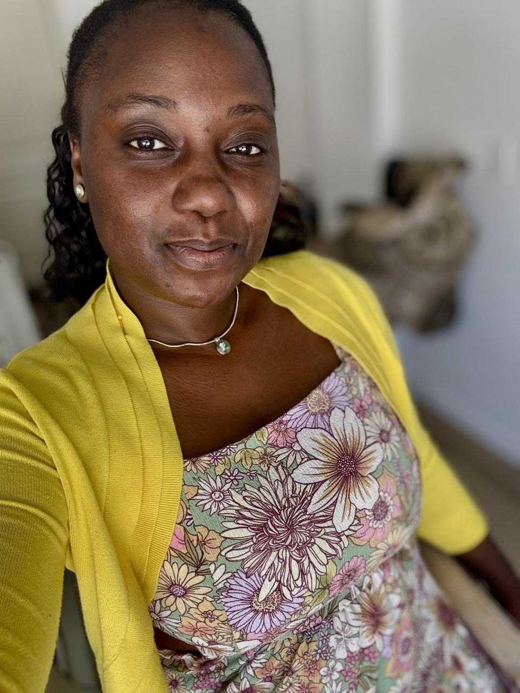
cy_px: 346
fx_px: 601
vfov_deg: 60.0
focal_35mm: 30
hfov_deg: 46.8
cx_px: 260
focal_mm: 2.69
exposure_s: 1/121
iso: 64
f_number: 1.9
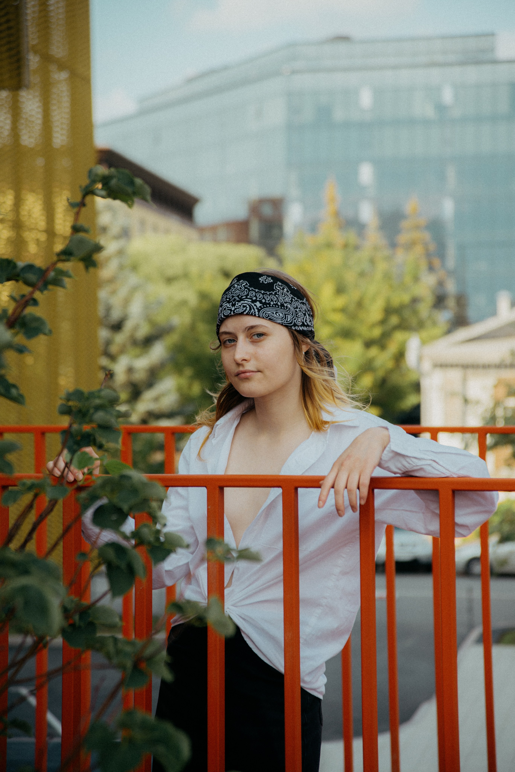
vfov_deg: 23.9
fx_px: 1822
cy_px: 386
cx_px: 258
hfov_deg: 16.1
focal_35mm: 85
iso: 100
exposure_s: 1/320
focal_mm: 85
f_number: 4
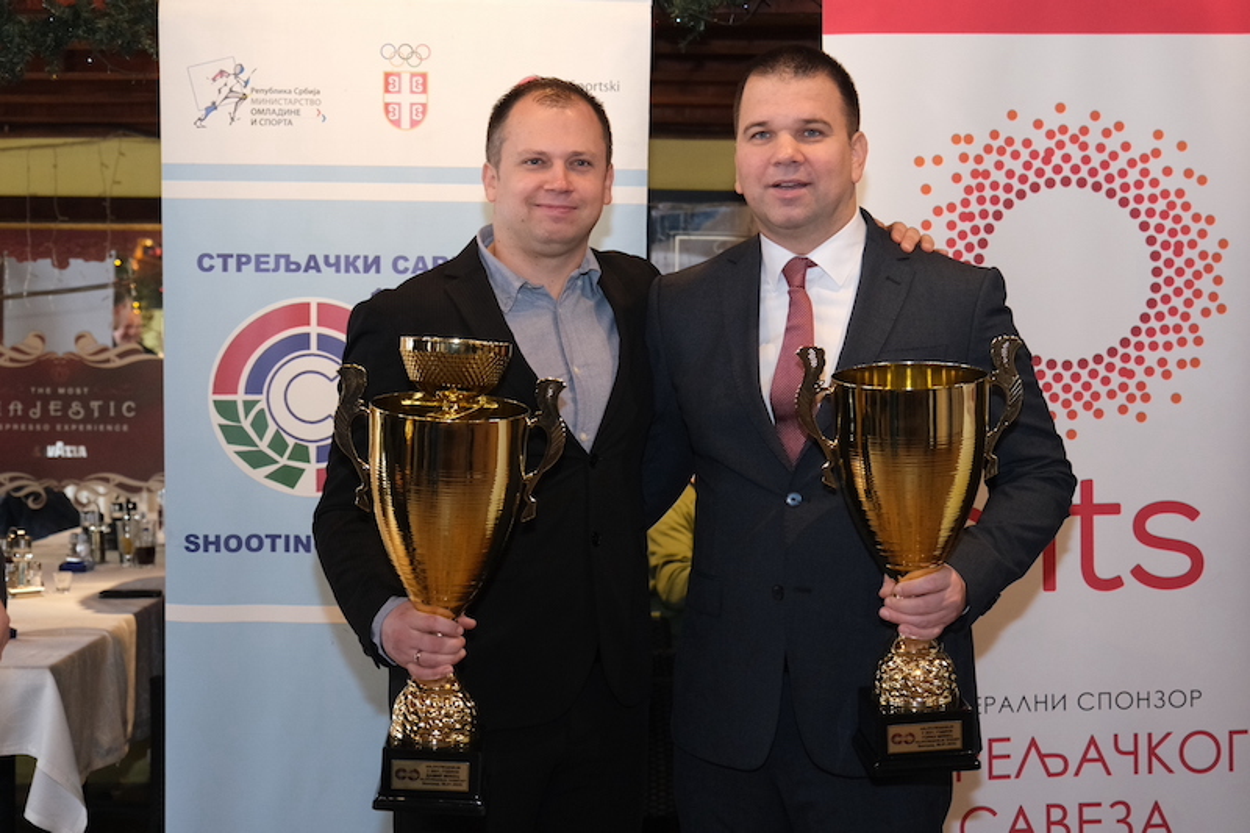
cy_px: 416
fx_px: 2152
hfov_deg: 32.4
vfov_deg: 21.9
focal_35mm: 62
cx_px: 625
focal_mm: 41.1
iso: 2500
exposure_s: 1/100
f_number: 4
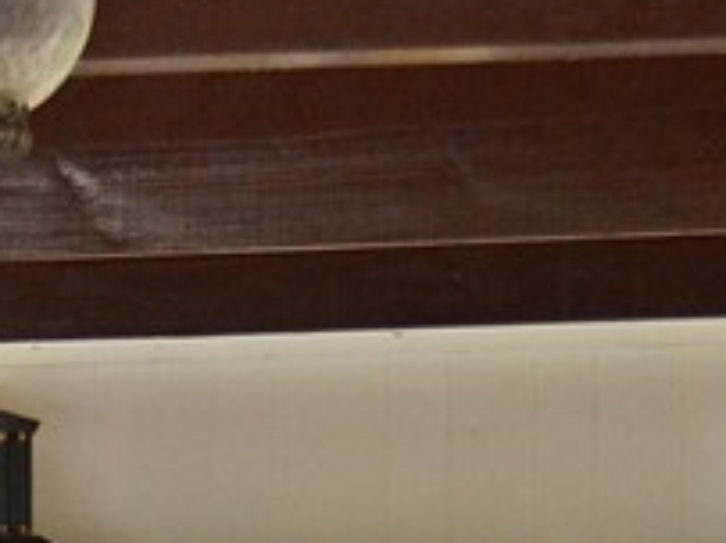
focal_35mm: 216
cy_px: 1247
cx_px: -254
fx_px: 4527
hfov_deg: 9.0
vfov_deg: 6.6
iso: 400
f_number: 4.5
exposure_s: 1/40
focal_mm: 28
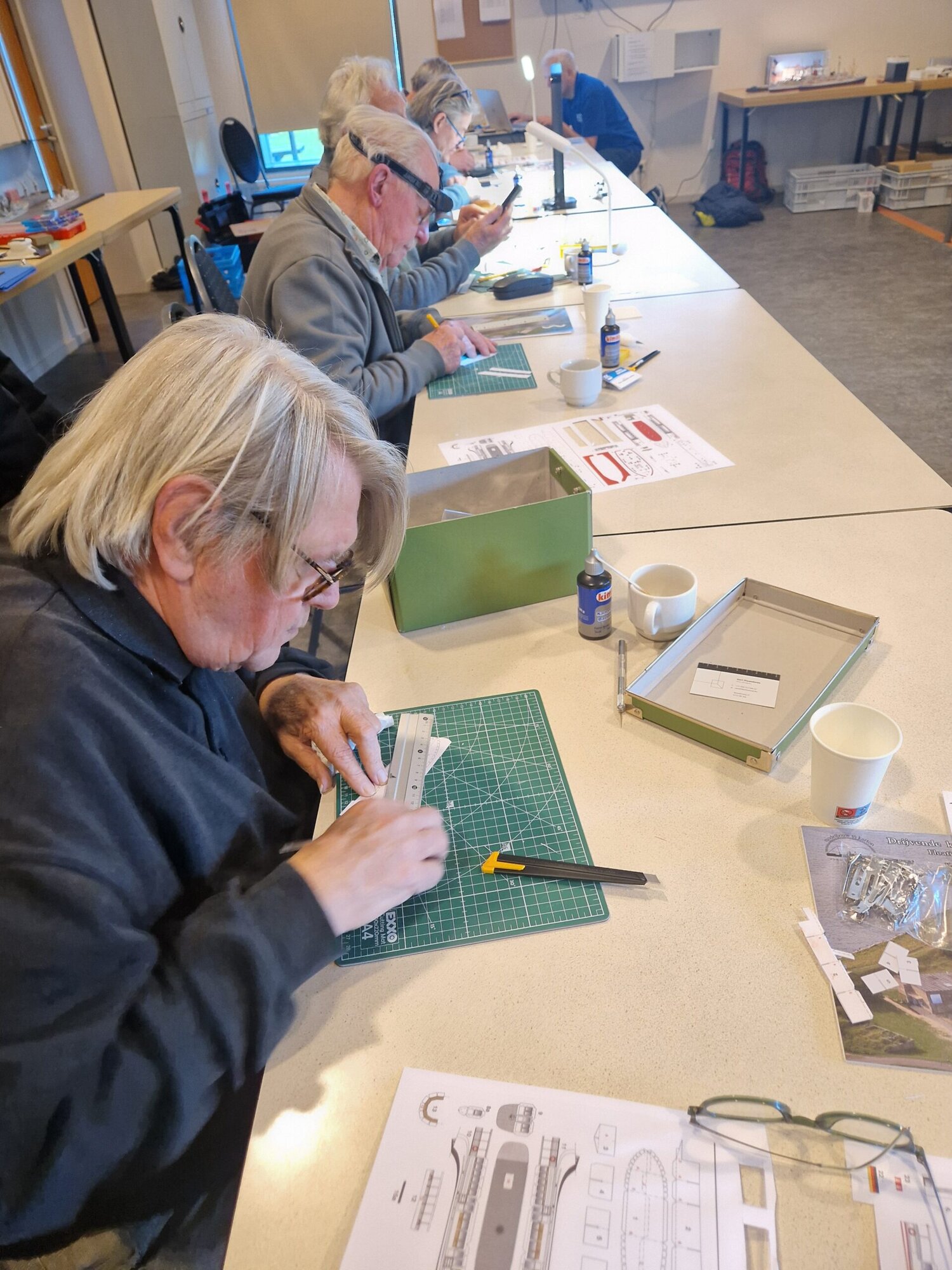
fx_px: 843
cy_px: 635
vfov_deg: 73.9
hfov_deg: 58.9
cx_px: 476
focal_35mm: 23
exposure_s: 1/30
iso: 250
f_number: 1.8
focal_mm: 5.4
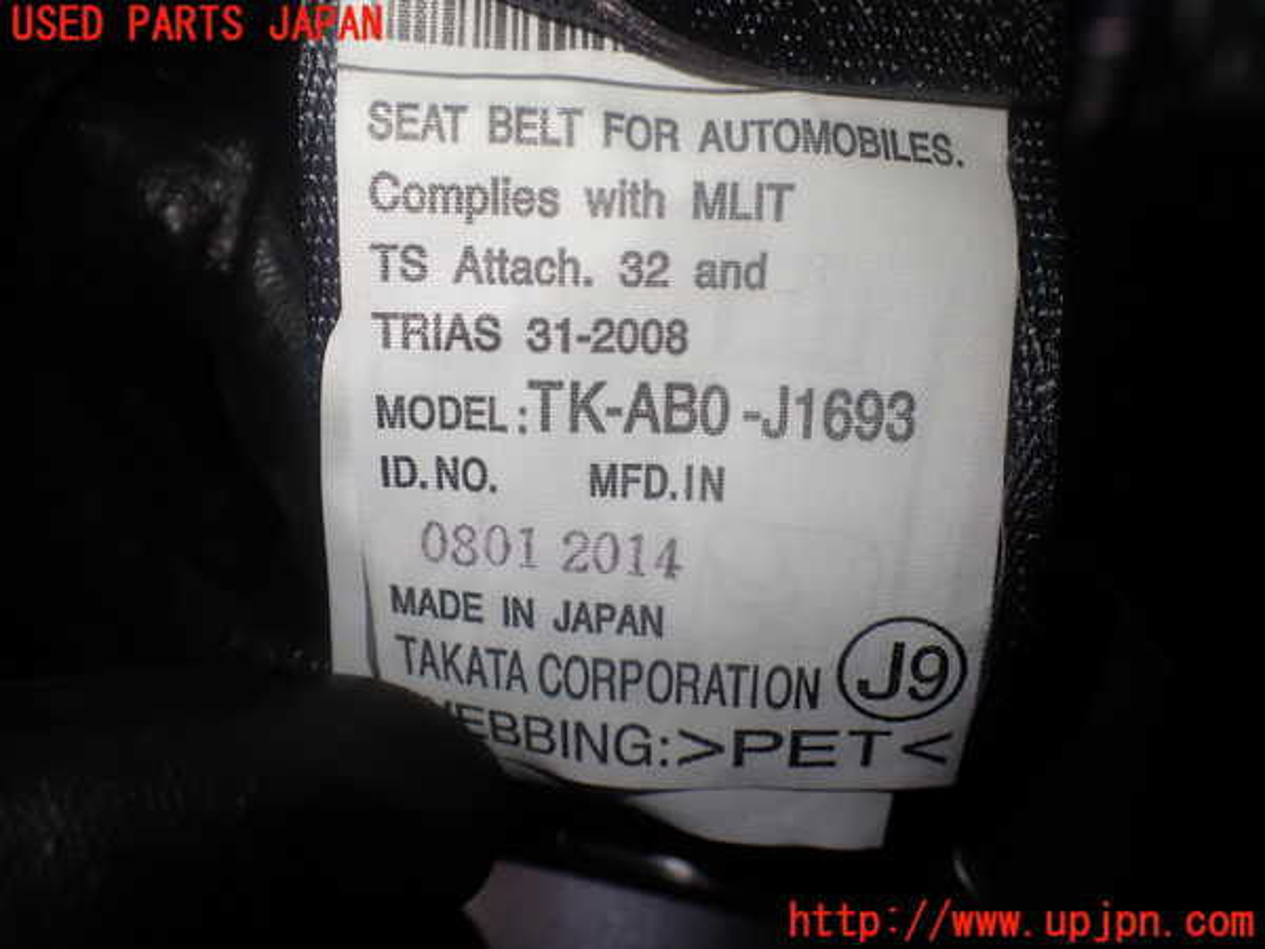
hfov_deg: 60.0
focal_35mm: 30
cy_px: 474
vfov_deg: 46.8
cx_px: 632
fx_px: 1096
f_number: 2.3
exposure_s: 1/125
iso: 100
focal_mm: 5.4
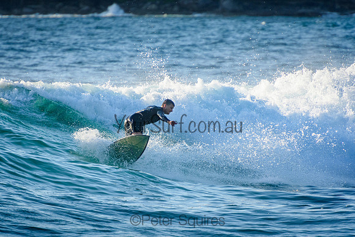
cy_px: 127
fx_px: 6442
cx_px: 165
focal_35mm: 653
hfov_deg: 3.2
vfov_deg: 2.1
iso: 560
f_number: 5.6
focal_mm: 400
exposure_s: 1/2000
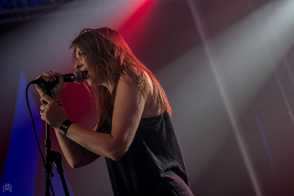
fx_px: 857
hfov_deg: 19.5
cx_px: 147
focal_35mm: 105
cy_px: 98
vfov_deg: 13.0
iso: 1250
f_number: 2.8
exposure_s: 1/100
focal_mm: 70
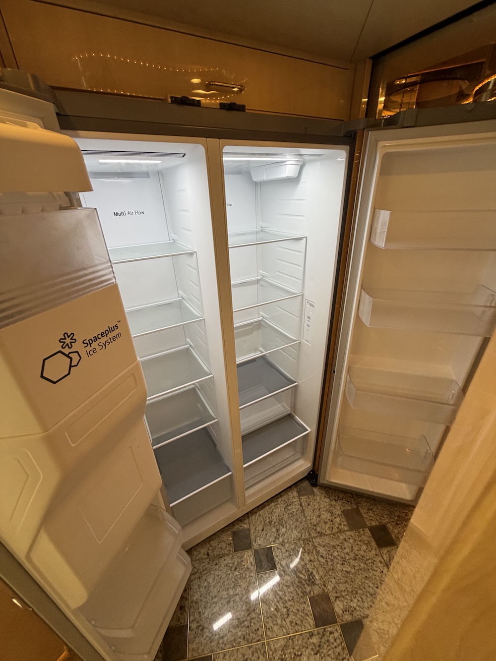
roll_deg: +1.1
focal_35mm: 14
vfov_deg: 102.1
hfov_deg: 85.7
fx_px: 267
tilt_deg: -25.1
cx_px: 248
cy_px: 330
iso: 160
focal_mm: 2.22
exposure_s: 1/62
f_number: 2.2
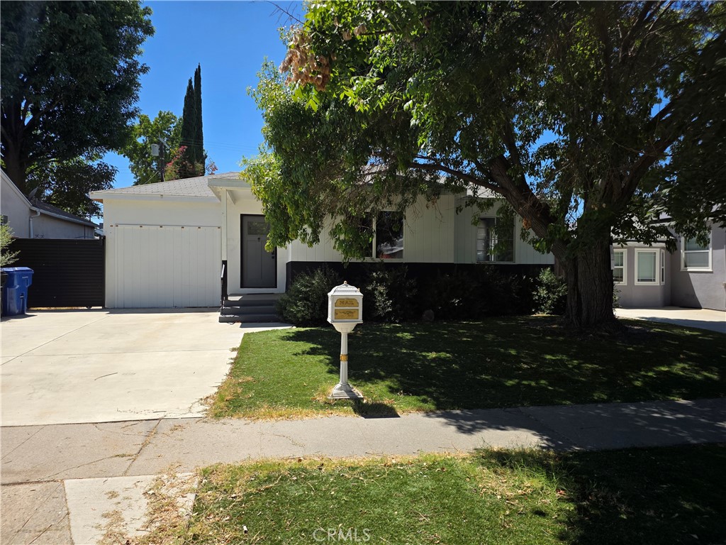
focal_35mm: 23
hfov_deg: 73.9
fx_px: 482
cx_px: 363
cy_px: 272
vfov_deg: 58.9
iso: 80
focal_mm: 6.3
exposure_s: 1/4539
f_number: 1.7
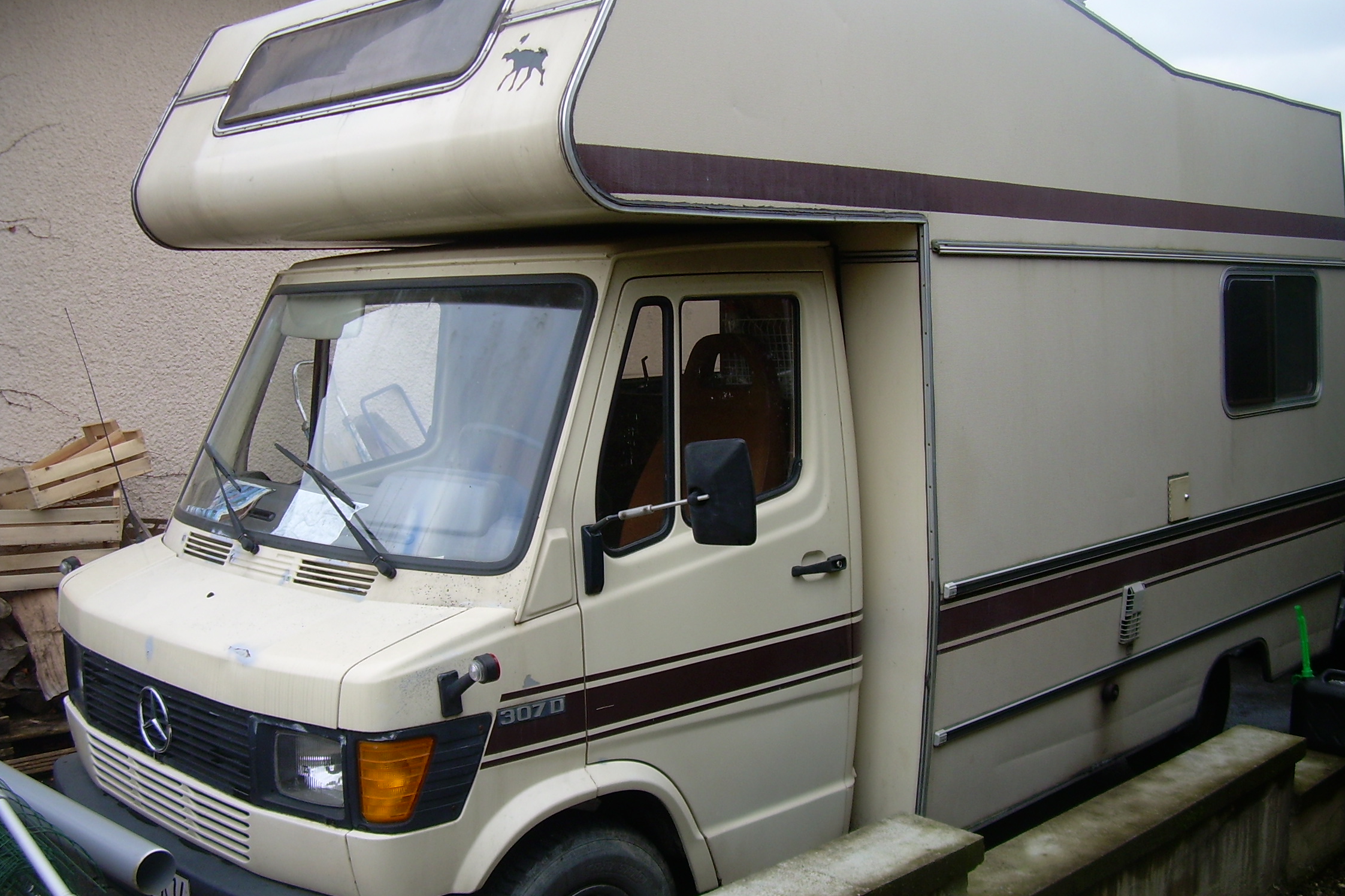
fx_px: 1494
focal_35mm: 40
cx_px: 675
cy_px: 442
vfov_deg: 33.4
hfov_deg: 48.5
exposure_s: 1/162
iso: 50
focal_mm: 6.3
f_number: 2.8
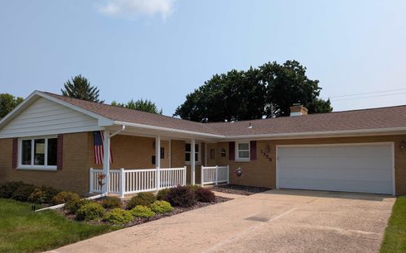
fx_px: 288
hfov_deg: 70.4
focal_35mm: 26
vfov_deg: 47.4
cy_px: 149
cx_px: 203
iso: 22
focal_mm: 6.9
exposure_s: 1/1250
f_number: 1.68
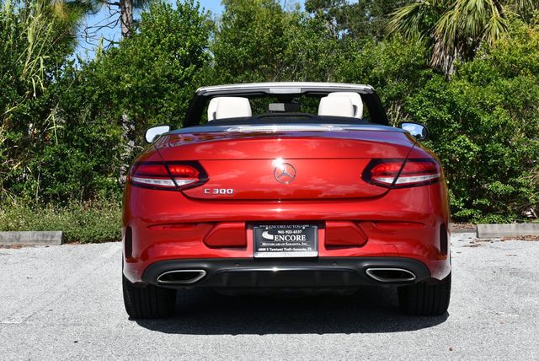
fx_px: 1199
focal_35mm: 80
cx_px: 270
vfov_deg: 17.1
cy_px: 180
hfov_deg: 25.3
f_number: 9
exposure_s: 1/320
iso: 100
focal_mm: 40
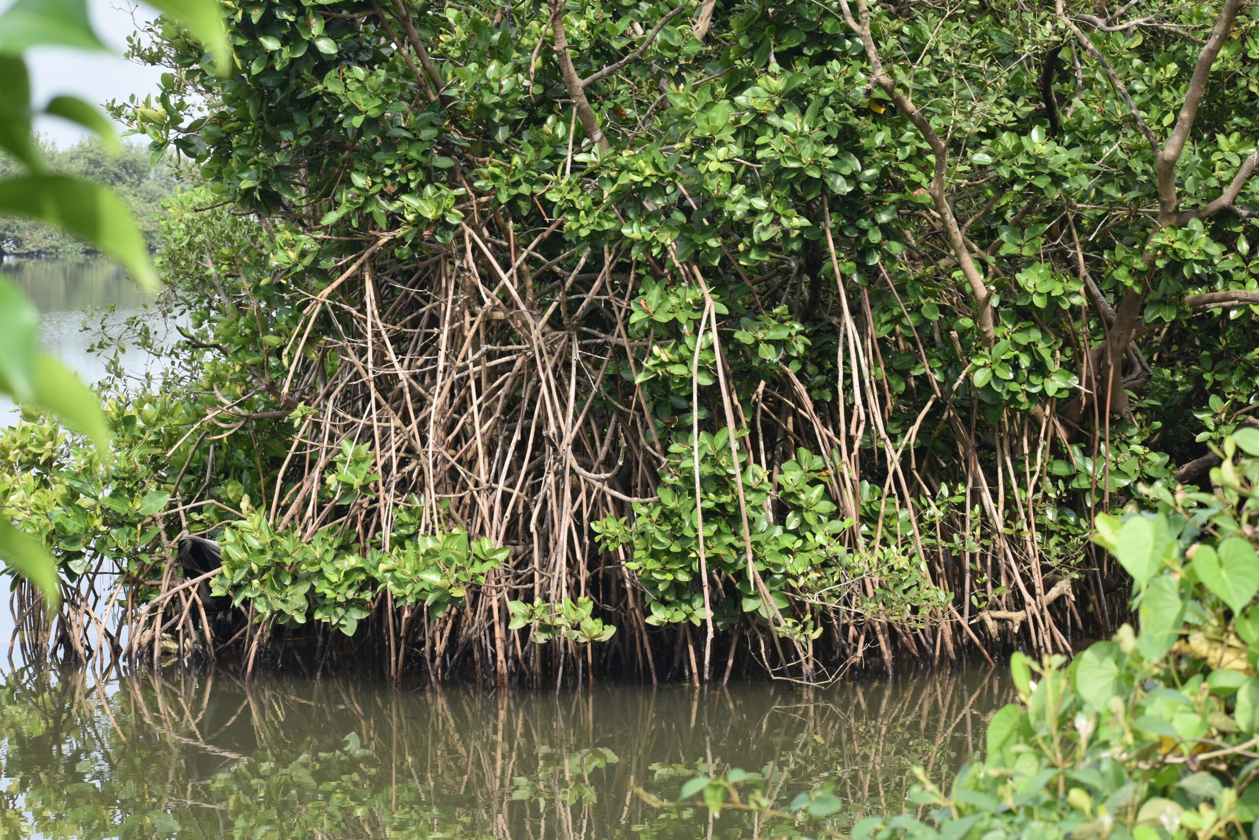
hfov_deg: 19.5
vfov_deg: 13.0
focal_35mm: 105
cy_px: 420
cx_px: 630
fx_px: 3672
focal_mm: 70
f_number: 8
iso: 280
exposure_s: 1/250
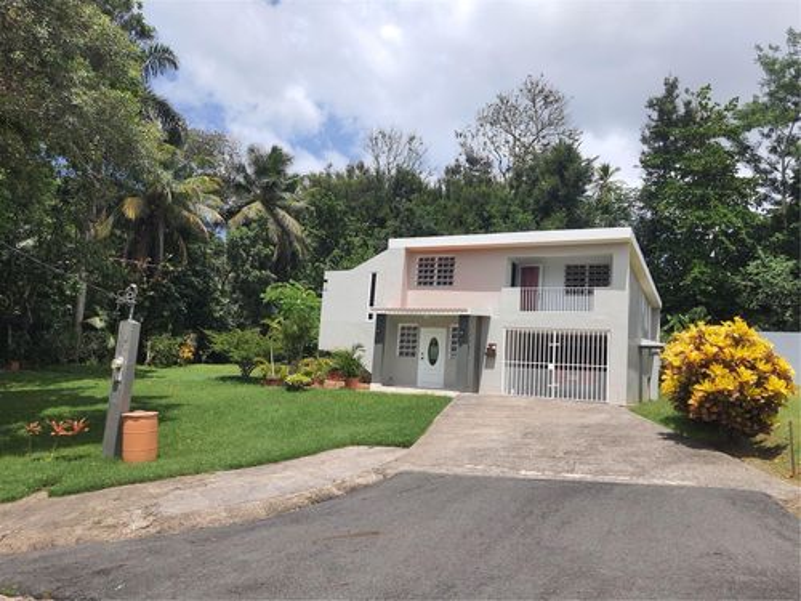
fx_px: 602
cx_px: 400
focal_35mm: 26
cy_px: 300
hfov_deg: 67.3
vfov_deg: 53.1
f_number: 1.7
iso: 50
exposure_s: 1/2824
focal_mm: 4.32
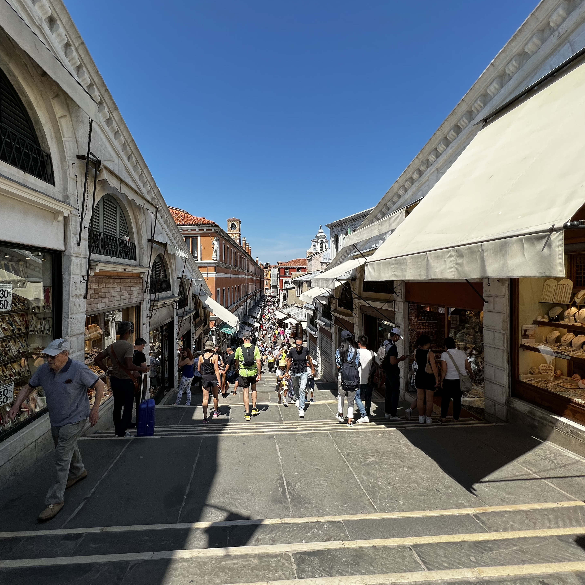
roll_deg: +0.5
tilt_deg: -0.5
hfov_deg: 87.2
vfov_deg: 87.4
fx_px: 306
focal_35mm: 16
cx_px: 268
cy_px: 289
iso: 32
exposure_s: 1/1553
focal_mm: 1.57
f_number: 1.8
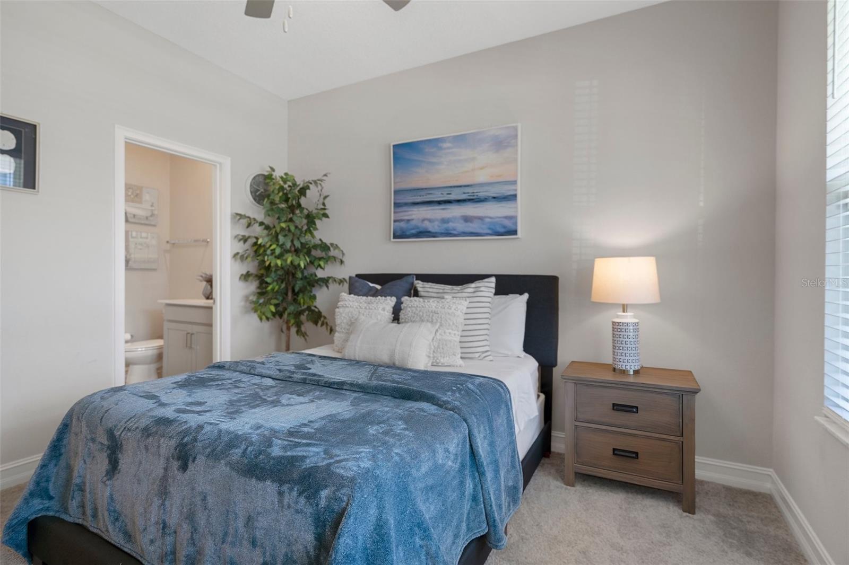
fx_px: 401
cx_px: 424
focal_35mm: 17
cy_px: 282
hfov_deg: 93.3
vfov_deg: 70.4
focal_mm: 17
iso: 320
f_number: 9
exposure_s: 1/2.5
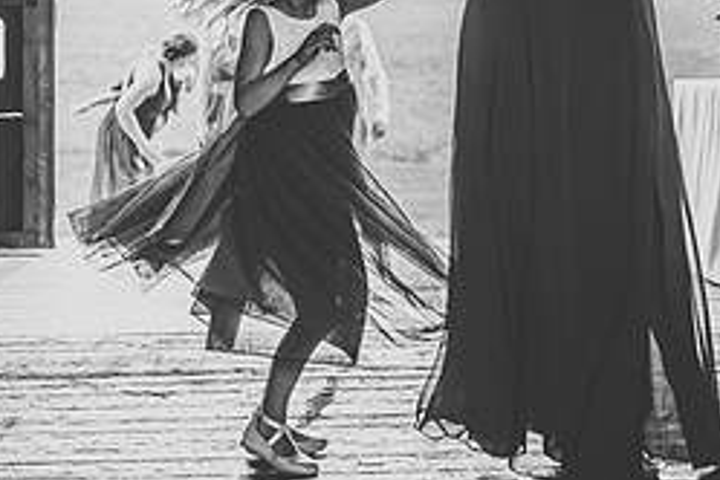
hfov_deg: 18.3
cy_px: 134
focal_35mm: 112
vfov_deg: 12.2
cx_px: 309
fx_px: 2240
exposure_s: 1/500
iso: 400
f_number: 2.8
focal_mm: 48
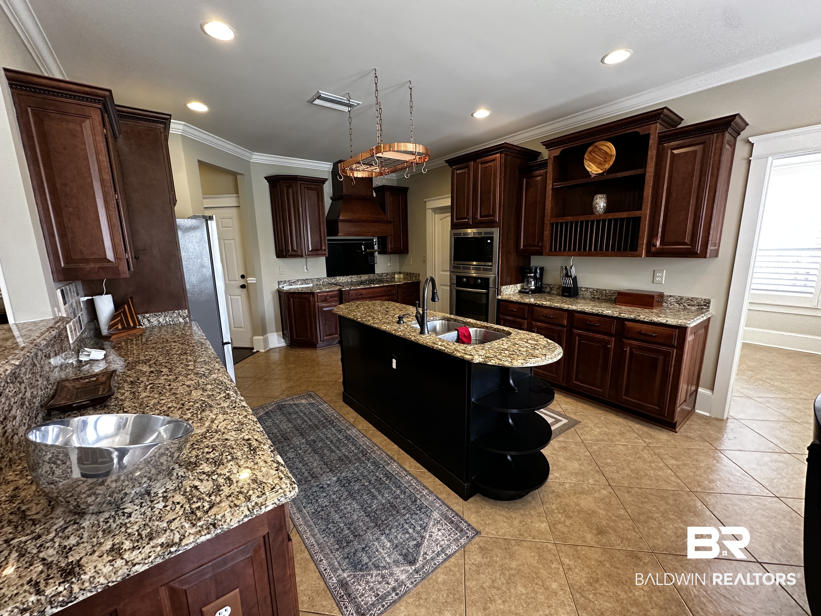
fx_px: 332
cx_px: 410
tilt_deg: -10.7
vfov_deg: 85.7
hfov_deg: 102.1
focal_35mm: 14
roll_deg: +0.4
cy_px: 308
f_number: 2.2
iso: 320
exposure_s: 1/60
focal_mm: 2.22
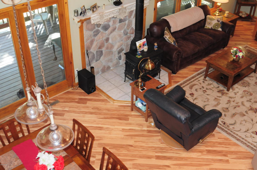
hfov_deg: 46.4
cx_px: 128
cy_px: 85
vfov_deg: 31.8
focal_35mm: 42
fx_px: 299
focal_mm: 28
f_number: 5
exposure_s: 1/60
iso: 800
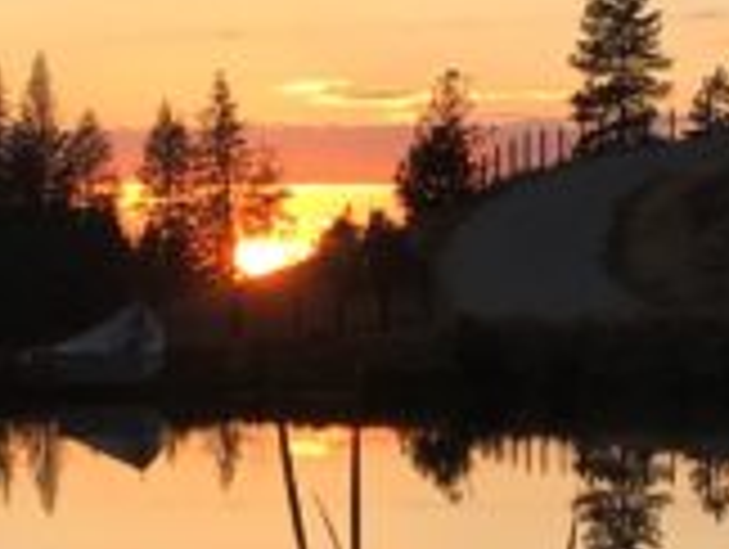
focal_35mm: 183
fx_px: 3860
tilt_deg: -6.7
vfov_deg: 8.0
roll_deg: +1.1
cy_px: 770
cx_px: 212
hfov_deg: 10.8
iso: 25
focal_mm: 4.15
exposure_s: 1/366
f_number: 2.2
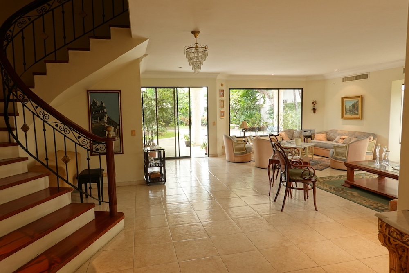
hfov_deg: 73.7
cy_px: 136
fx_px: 273
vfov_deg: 53.1
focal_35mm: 24
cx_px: 204
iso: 400
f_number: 7.1
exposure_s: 1/10
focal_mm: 9
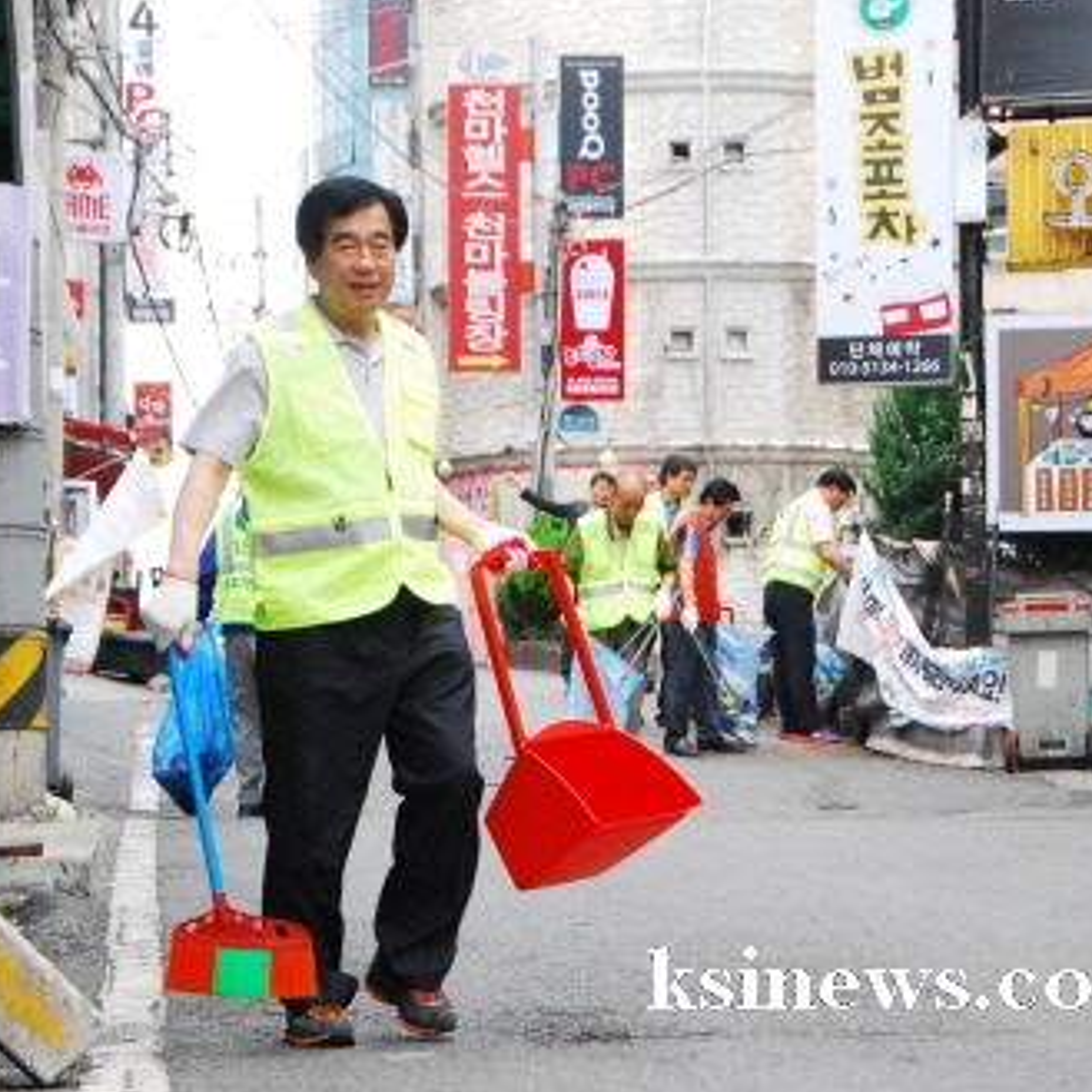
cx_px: 468
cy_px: 543
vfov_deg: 18.7
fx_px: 3319
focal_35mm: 93
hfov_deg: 18.7
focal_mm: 48
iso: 1250
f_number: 6.3
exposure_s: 1/160
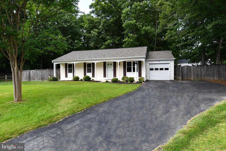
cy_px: 76
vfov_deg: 59.5
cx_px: 113
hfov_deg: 81.2
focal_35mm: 21
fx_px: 132
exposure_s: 1/250
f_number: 6.3
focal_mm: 14
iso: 200
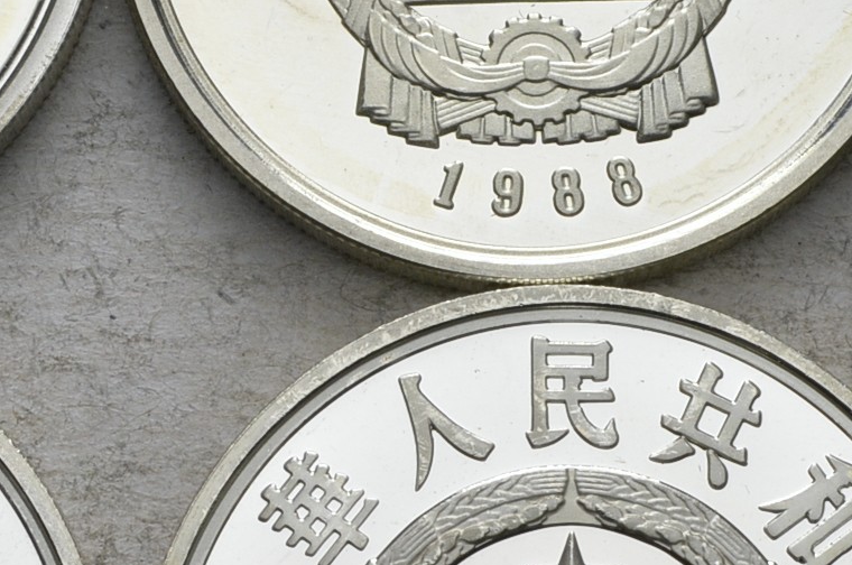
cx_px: 484
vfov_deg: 7.8
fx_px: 4135
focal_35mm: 175
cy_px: 321
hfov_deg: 11.8
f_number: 14
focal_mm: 36
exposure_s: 1/250
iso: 400
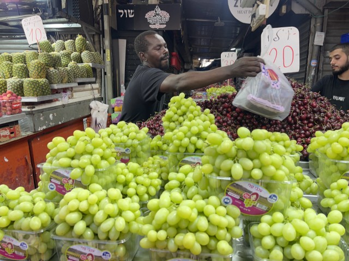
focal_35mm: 25
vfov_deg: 54.9
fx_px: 252
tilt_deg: -10.8
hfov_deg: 69.4
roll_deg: -0.4
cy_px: 130
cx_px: 174
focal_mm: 5.1
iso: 32
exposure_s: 1/180
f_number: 1.6
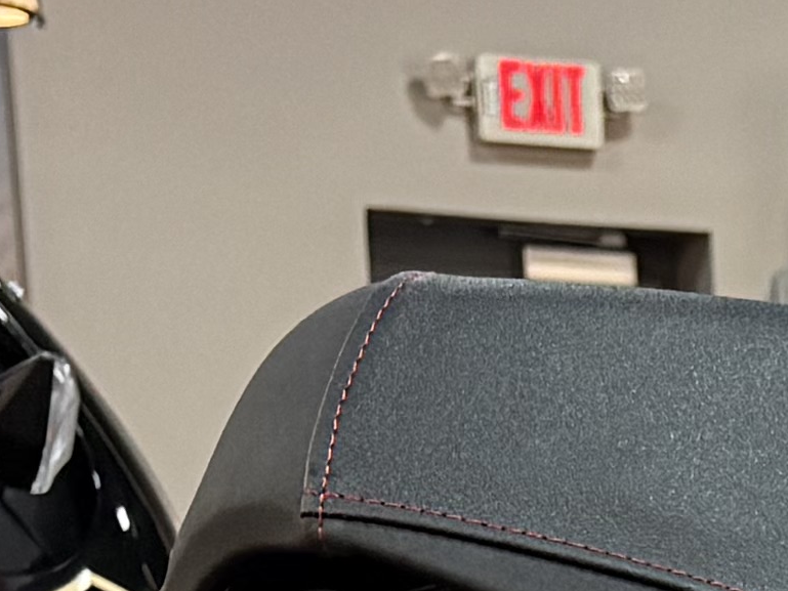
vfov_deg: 6.9
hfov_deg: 9.4
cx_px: 1686
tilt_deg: -13.0
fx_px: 4394
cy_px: 1791
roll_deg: -0.3
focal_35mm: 193
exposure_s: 1/60
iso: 400
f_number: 1.6
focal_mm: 5.96
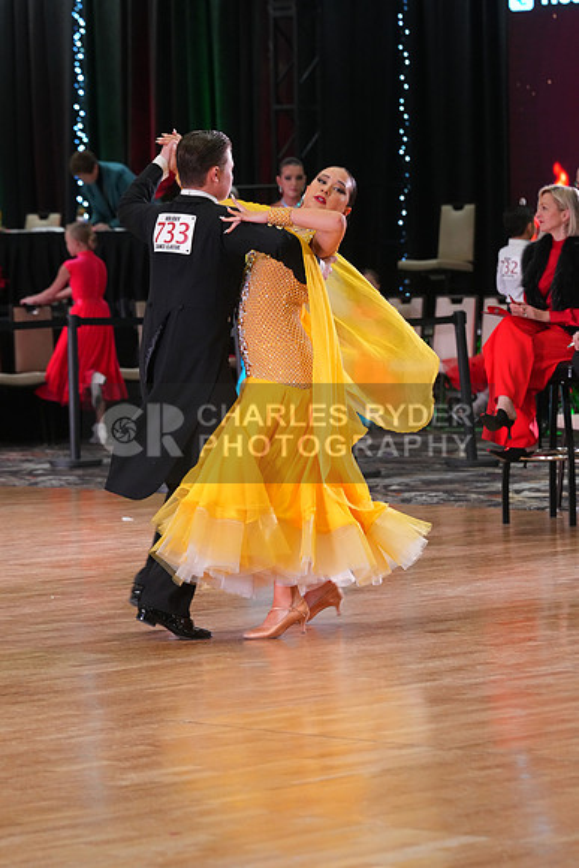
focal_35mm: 166
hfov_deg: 8.3
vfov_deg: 12.4
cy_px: 434
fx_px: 4002
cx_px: 290
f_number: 6.3
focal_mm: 166
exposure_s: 1/200
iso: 4000
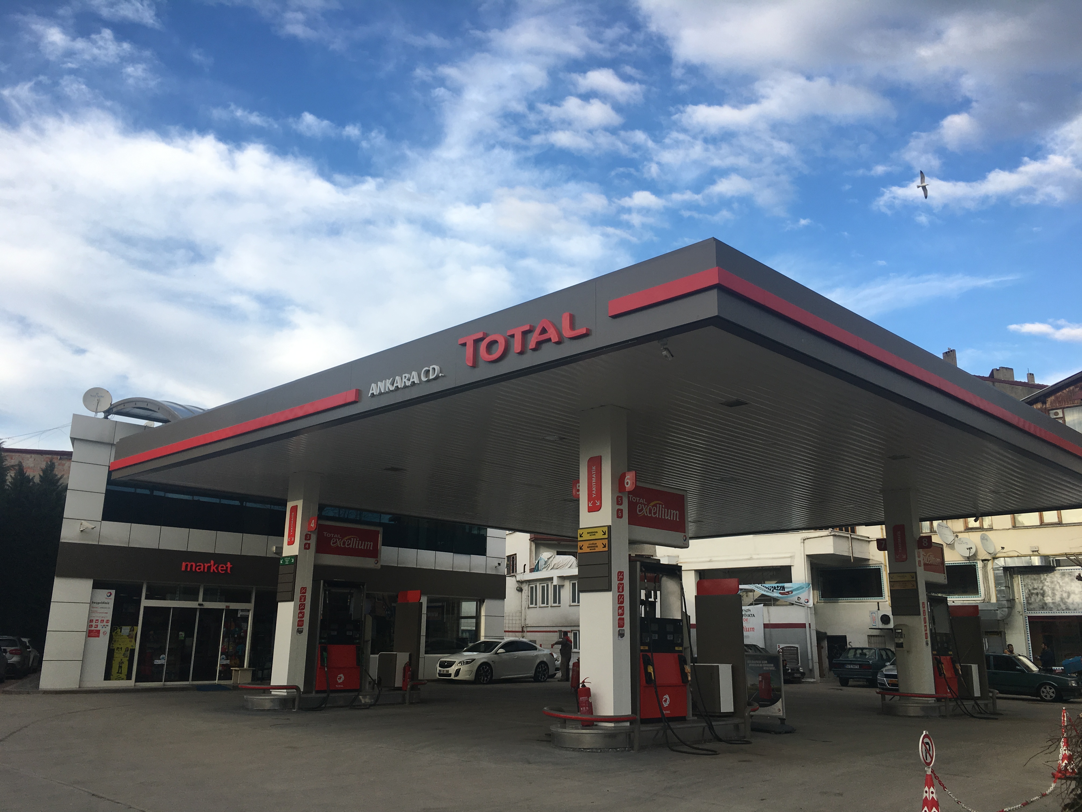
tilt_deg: +15.4
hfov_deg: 61.7
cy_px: 406
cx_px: 541
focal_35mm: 29
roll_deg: -1.0
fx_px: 906
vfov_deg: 48.2
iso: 25
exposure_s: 1/725
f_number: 2.2
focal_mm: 4.15
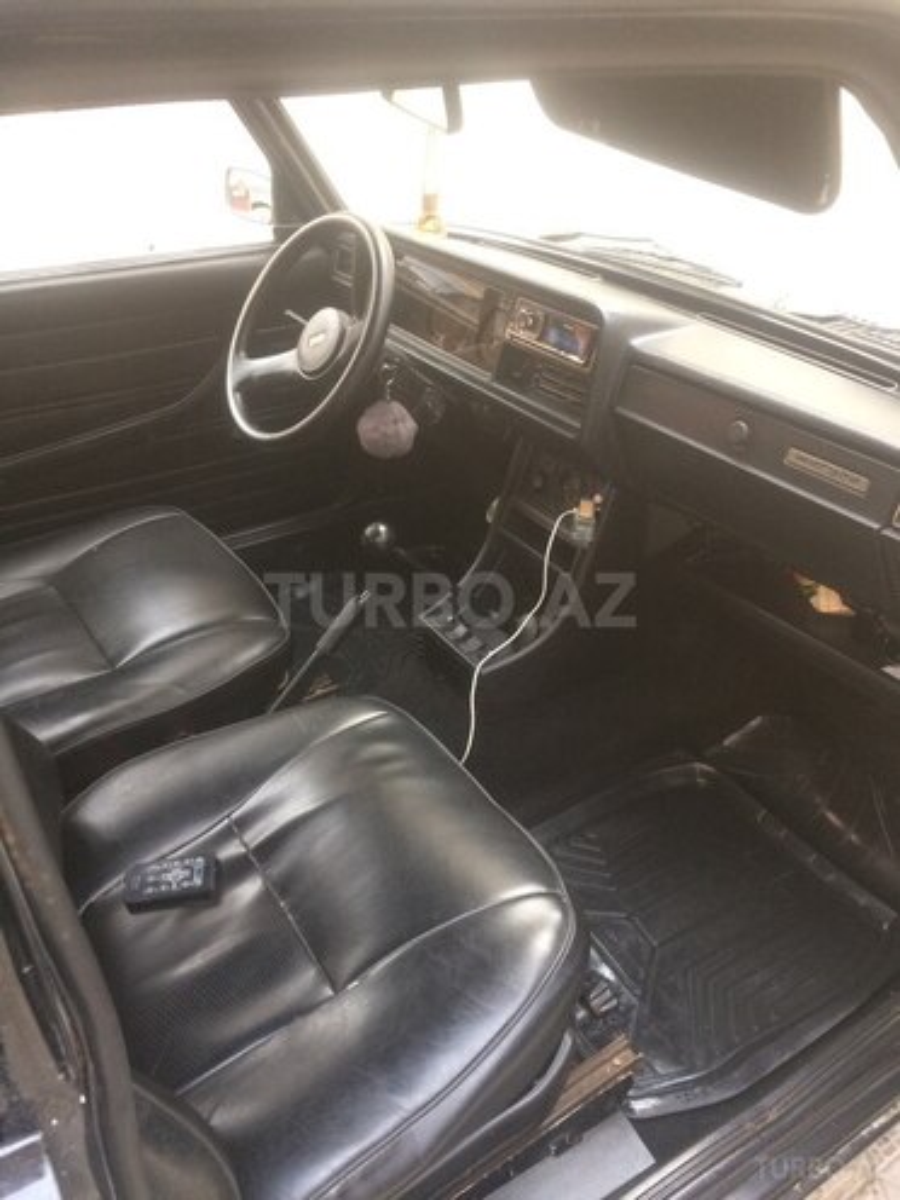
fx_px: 1005
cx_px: 450
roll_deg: -3.0
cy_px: 600
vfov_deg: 61.7
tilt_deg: -34.3
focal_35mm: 29
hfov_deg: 48.2
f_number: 2.2
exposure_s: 1/33
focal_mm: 4.15
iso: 64
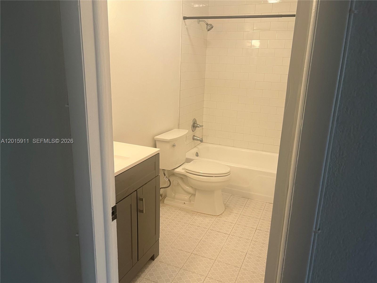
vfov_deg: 53.1
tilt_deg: -16.3
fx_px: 283
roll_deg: -2.4
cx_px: 188
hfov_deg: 67.3
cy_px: 142
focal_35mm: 26
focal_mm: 5.1
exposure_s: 1/60
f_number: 1.6
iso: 100
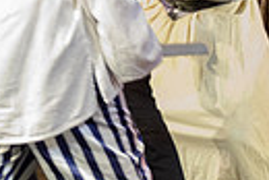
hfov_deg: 3.8
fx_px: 3972
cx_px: 777
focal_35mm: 531
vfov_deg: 2.6
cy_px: -370
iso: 1600
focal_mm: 70
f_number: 2.8
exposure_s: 1/100
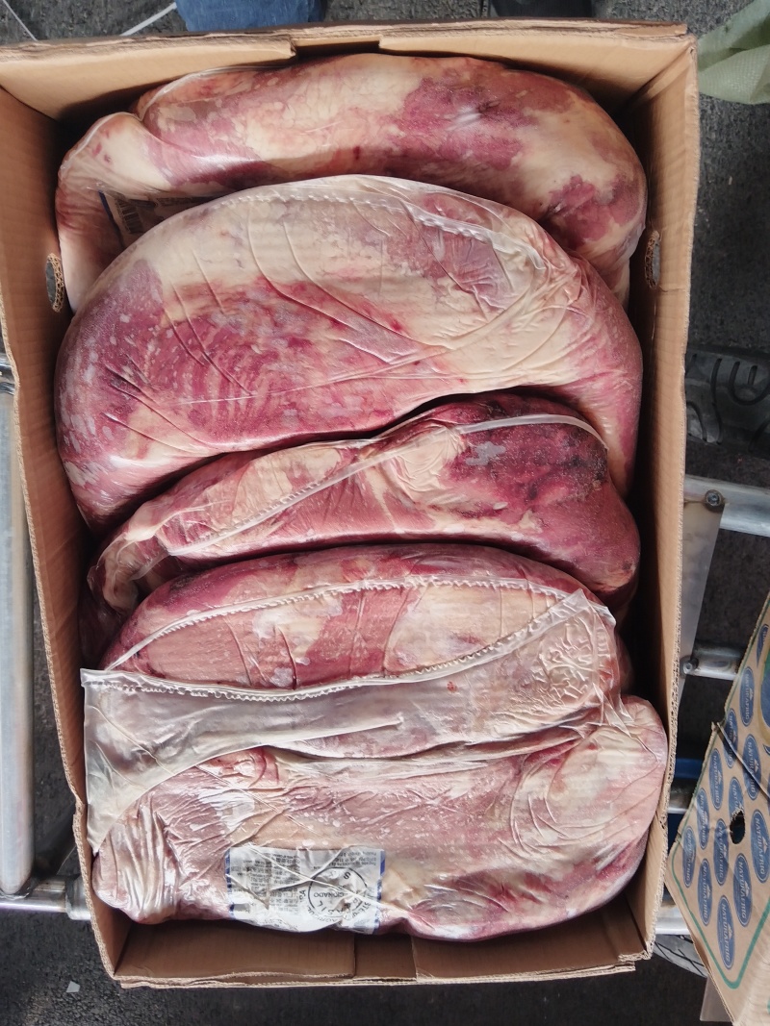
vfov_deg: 67.3
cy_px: 513
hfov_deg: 53.1
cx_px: 385
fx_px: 771
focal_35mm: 26
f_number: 1.9
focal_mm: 4.95
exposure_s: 1/50
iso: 315
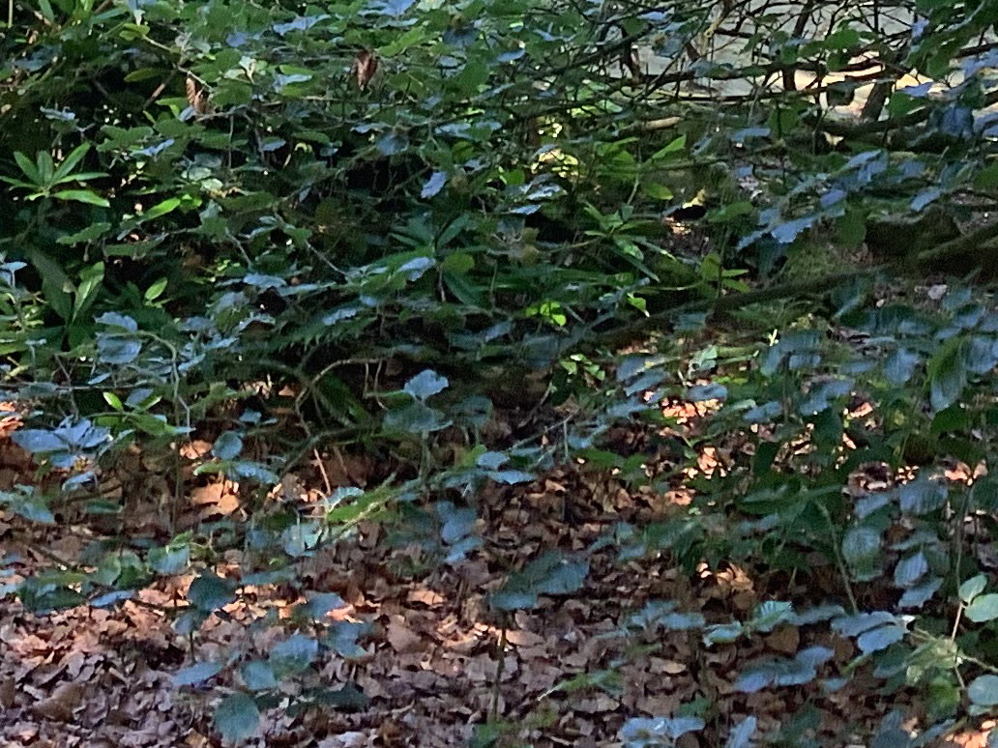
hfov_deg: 19.7
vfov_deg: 14.3
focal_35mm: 98
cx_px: 147
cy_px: -301
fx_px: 2825
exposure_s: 1/100
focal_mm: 3.3
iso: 32
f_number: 2.4
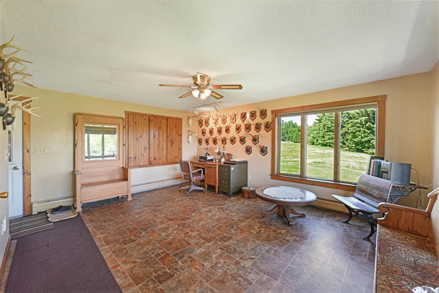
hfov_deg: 104.3
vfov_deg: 81.2
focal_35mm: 14
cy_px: 146
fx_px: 171
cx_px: 220
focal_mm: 14
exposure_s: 1/20
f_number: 14
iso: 4000
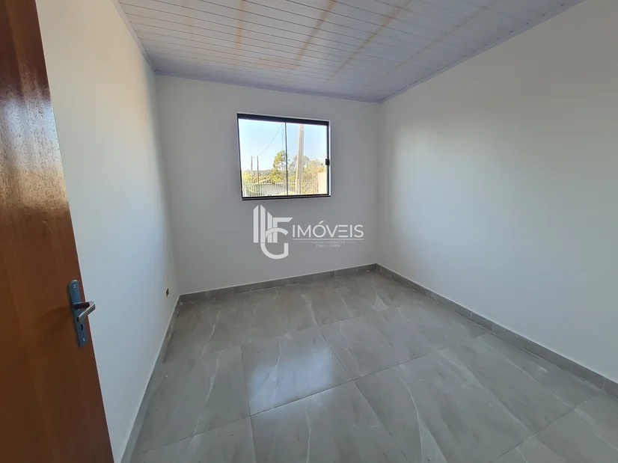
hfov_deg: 106.2
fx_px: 232
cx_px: 309
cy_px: 232
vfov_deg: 89.9
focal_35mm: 13
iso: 50
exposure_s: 1/60
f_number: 2.2
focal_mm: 1.74
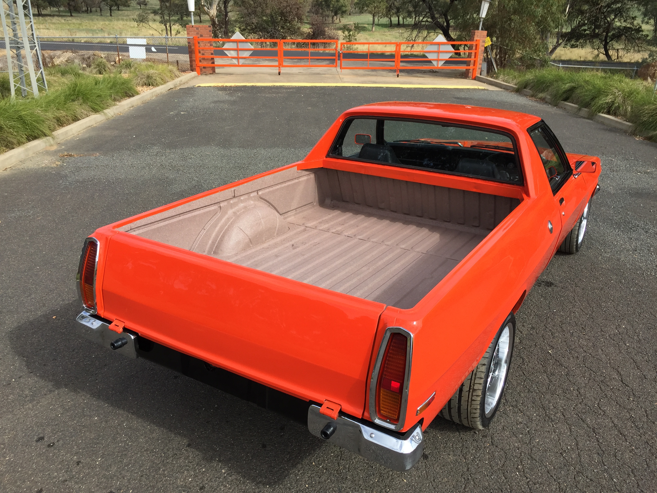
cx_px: 328
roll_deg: -1.3
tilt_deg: -23.1
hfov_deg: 61.7
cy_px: 246
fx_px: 550
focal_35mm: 29
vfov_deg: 48.2
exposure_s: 1/1130
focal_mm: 4.15
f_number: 2.2
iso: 32
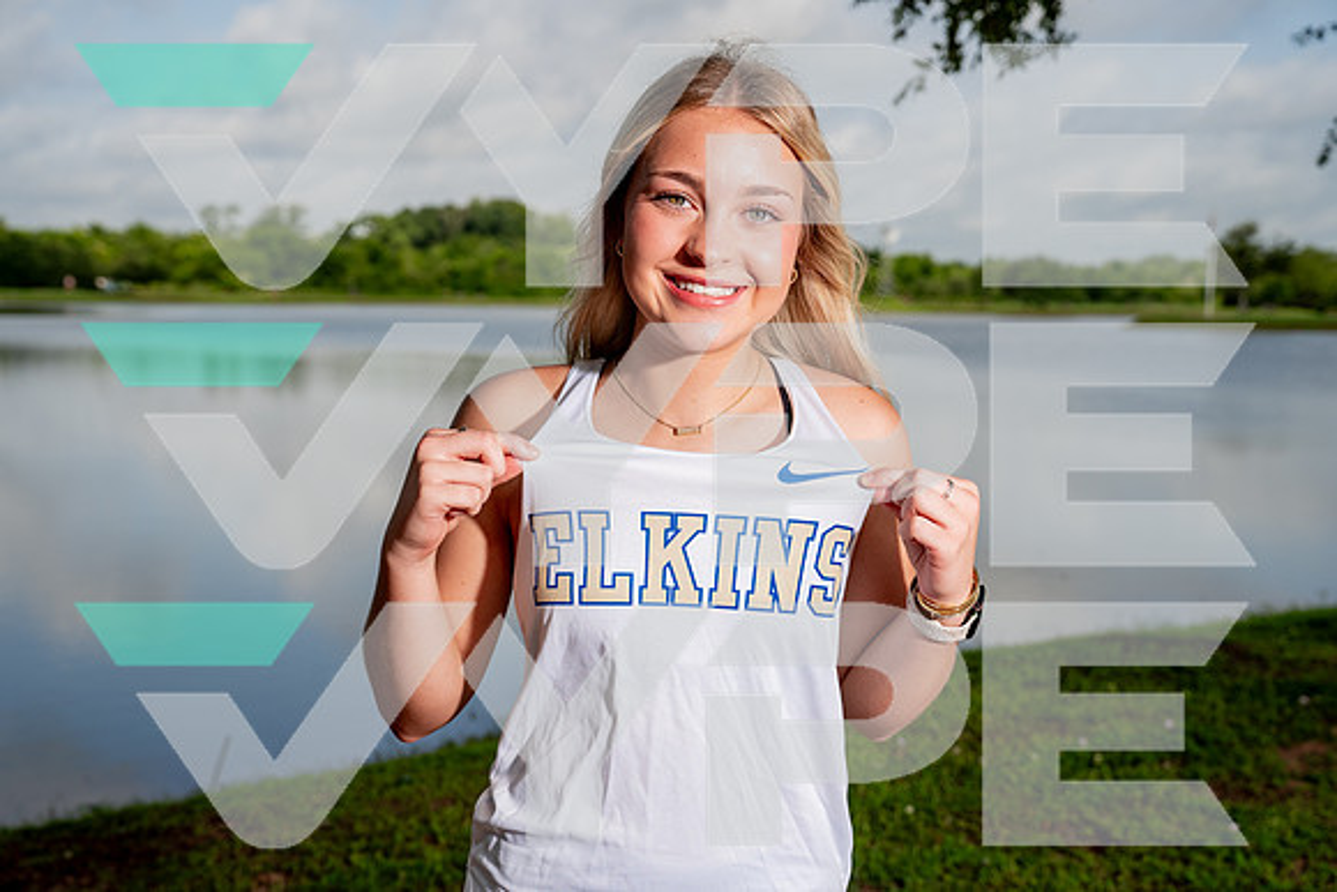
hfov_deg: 40.3
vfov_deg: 27.5
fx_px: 1820
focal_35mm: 49
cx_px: 668
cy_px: 446
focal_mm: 49
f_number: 5.6
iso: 100
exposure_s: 1/640
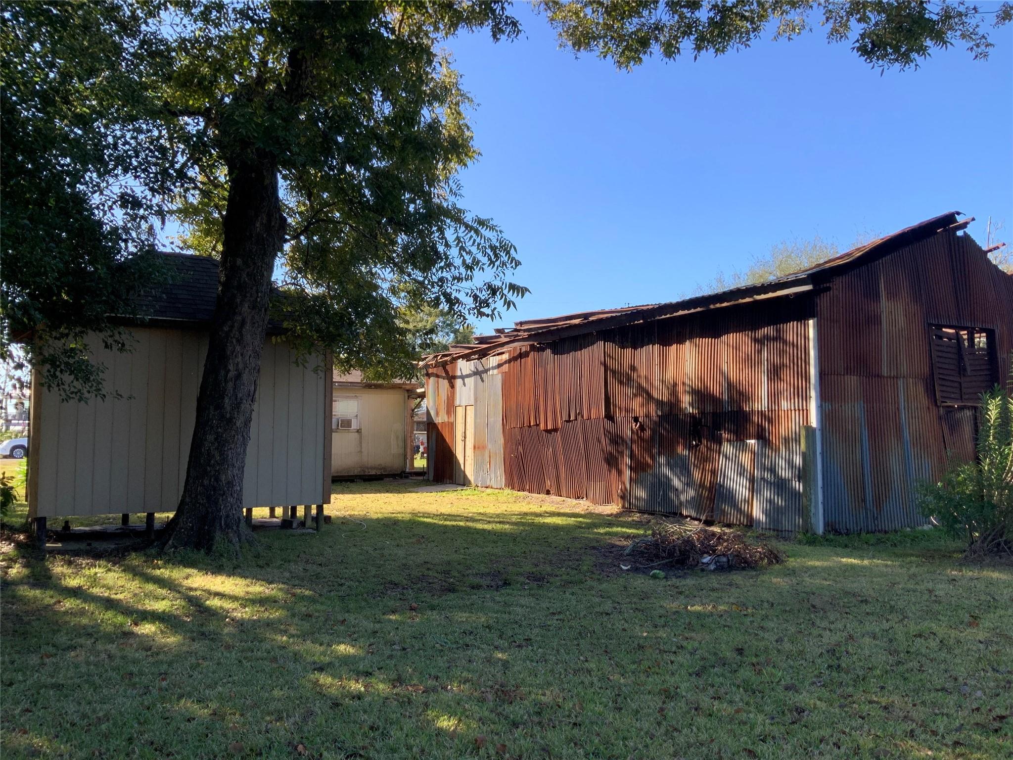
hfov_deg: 61.7
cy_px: 380
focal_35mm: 29
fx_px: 849
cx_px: 506
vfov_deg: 48.2
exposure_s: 1/683
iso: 16
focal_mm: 3
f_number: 1.8
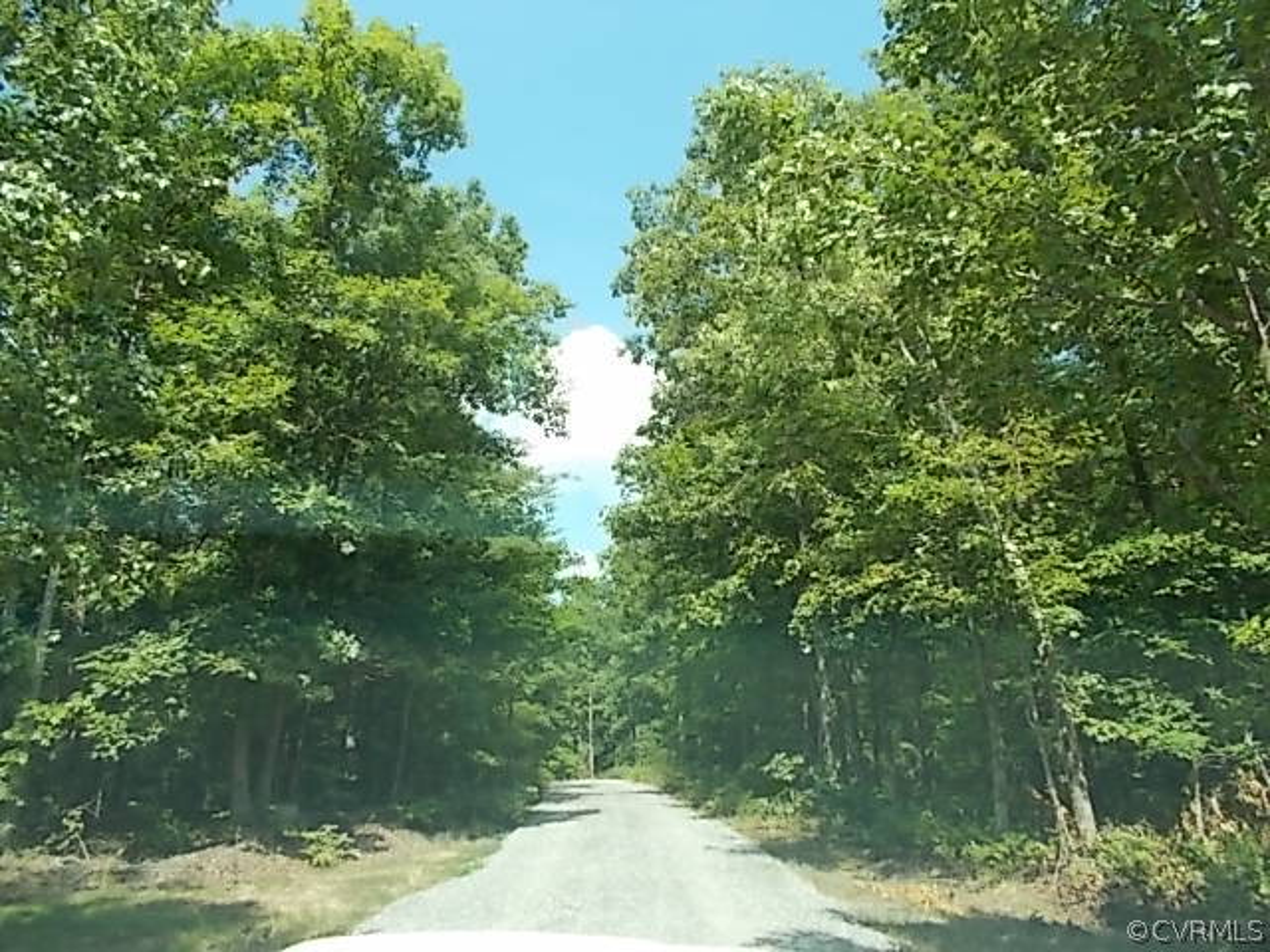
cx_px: 635
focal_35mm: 26
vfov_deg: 53.1
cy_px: 476
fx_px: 954
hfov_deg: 67.3
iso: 80
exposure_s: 1/250
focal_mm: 4.6
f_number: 3.2
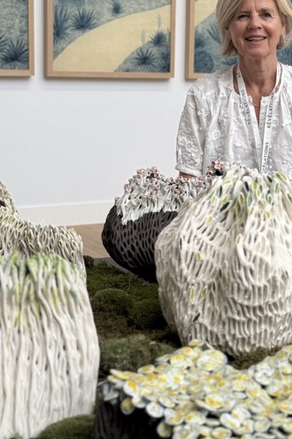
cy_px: 179
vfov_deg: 26.6
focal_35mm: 76
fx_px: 926
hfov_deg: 17.8
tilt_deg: -8.0
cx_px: 234
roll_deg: -2.7
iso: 80
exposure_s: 1/786
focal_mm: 6.76
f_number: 1.78
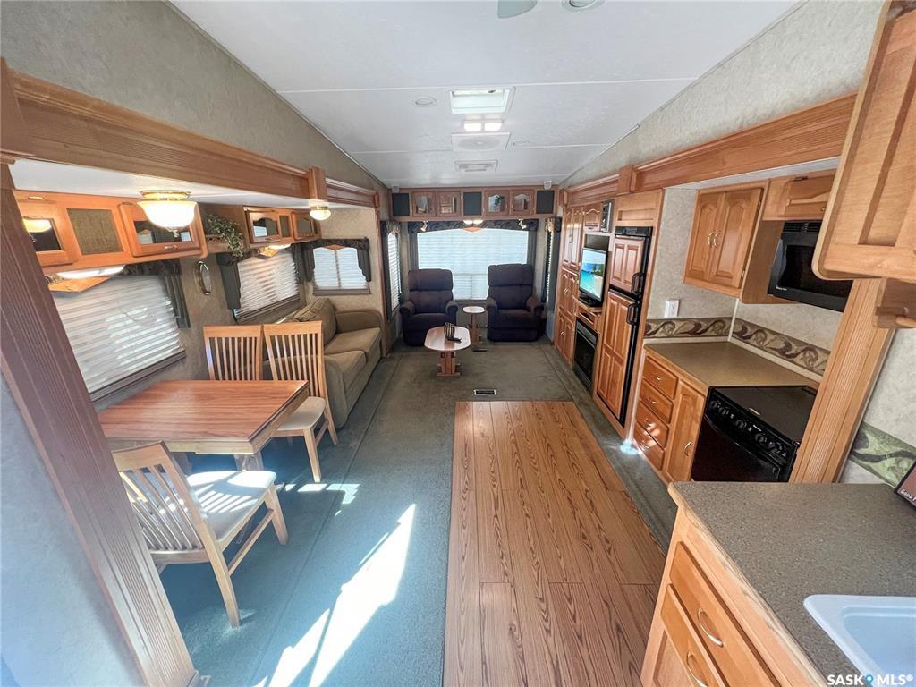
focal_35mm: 13
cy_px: 344
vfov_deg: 89.9
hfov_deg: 106.2
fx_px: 344
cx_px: 458
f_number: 1.8
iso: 250
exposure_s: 1/60
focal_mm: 1.57
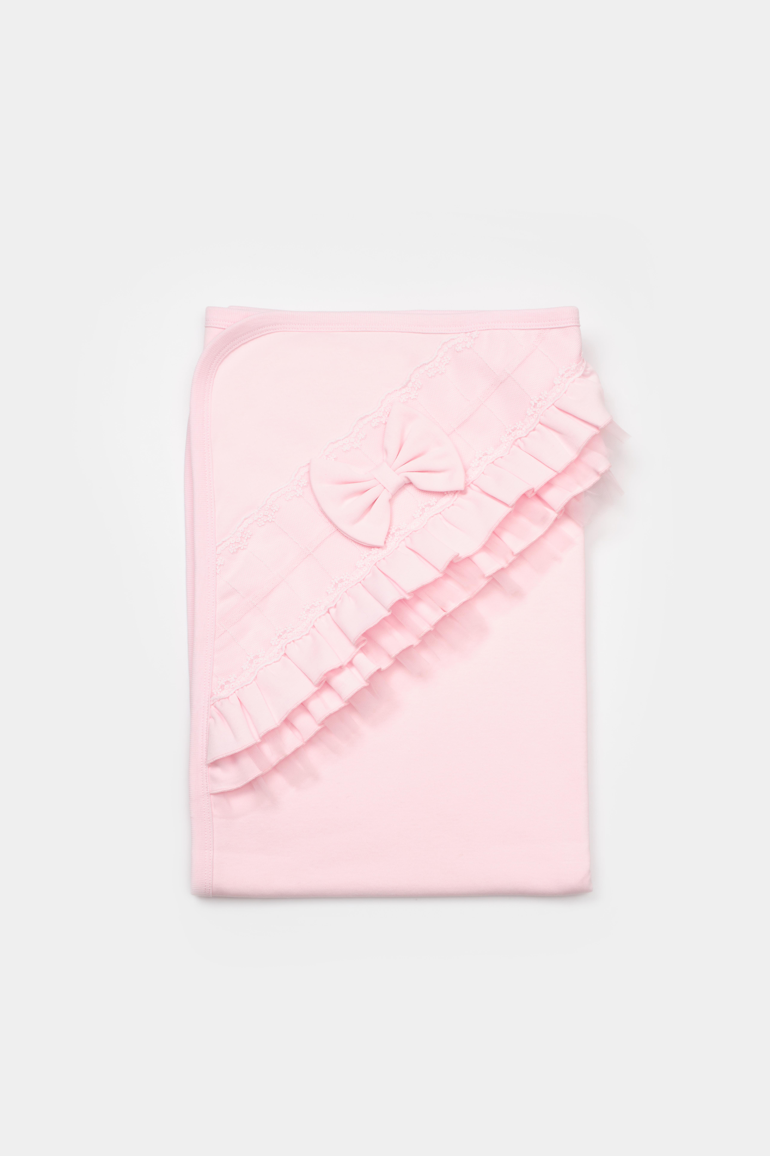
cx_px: 385
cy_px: 578
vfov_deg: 36.9
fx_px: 1732
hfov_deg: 25.1
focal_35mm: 54
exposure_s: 1/125
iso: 125
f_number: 11
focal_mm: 35.8
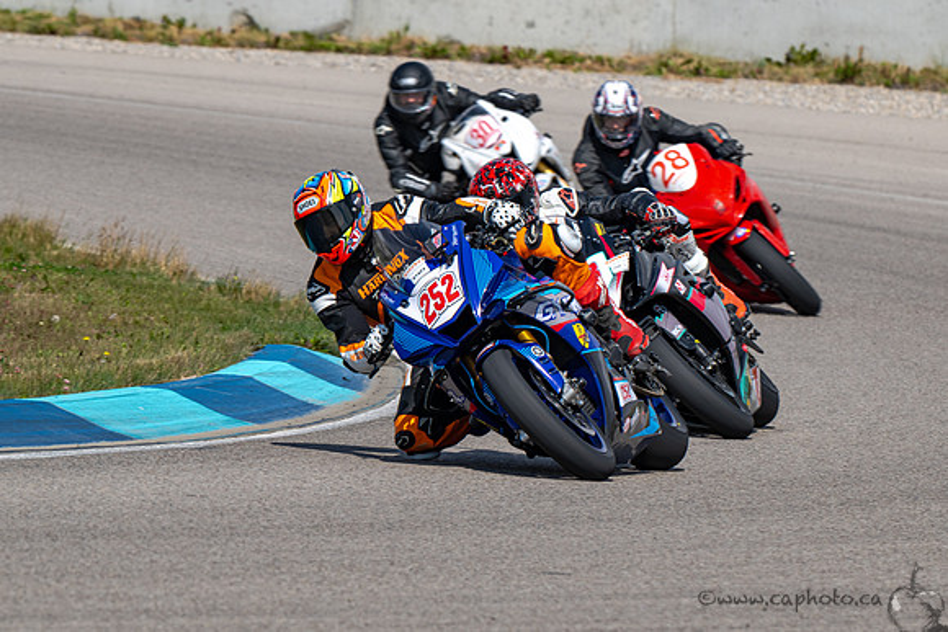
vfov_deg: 2.7
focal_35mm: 518
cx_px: 542
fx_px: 13644
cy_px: 334
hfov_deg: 4.0
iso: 160
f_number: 9
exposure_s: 1/800
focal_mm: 340
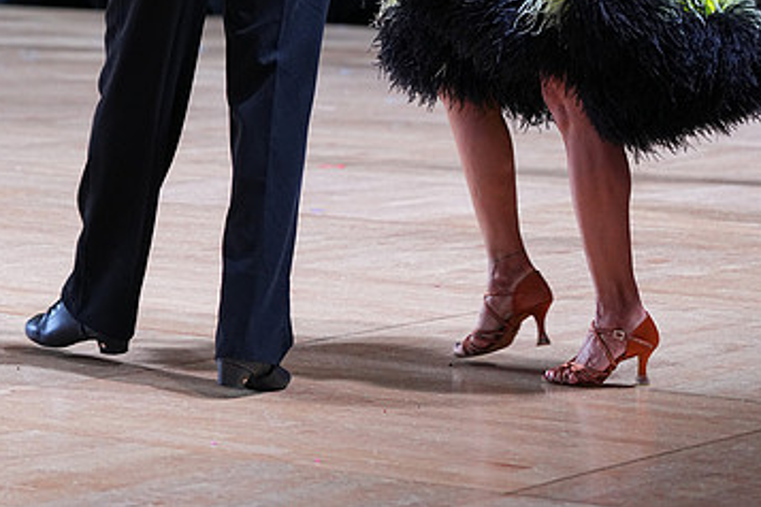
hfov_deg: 12.8
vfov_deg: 8.4
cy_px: -109
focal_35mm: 161
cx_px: 368
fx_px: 3403
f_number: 4
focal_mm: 99
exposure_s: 1/400
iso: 2000
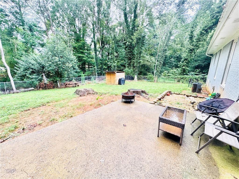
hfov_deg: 102.1
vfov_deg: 85.7
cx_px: 120
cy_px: 90
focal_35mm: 14
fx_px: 97
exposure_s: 1/99
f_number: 2.2
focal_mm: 2.22
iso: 80
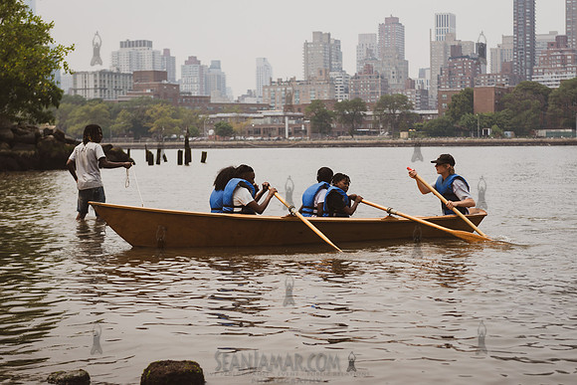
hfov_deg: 26.0
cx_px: 319
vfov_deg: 17.5
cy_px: 212
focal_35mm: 78
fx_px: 1249
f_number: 4
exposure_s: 1/2000
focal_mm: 70
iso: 200
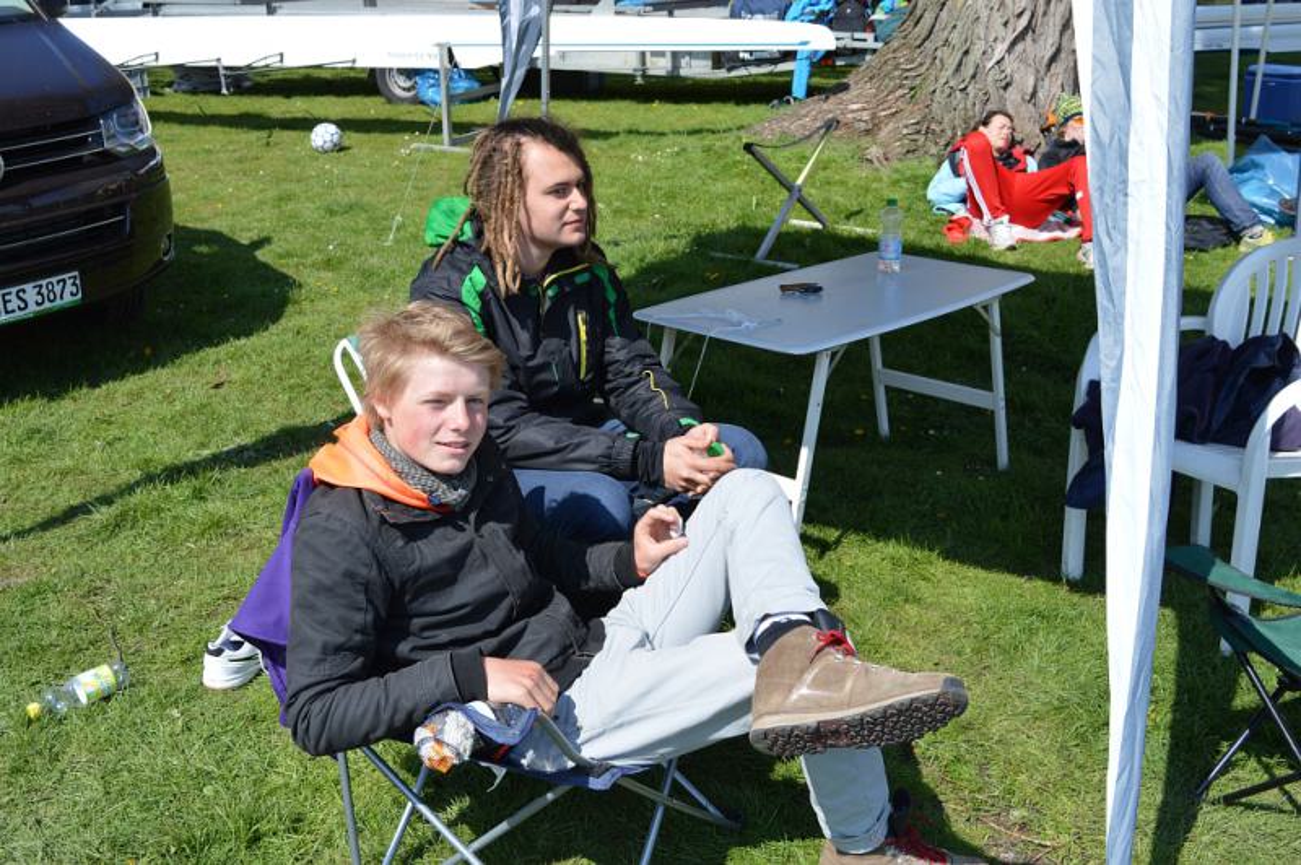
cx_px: 650
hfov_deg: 51.3
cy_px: 432
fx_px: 1354
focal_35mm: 38
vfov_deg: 35.4
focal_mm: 25
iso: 100
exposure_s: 1/250
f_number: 8
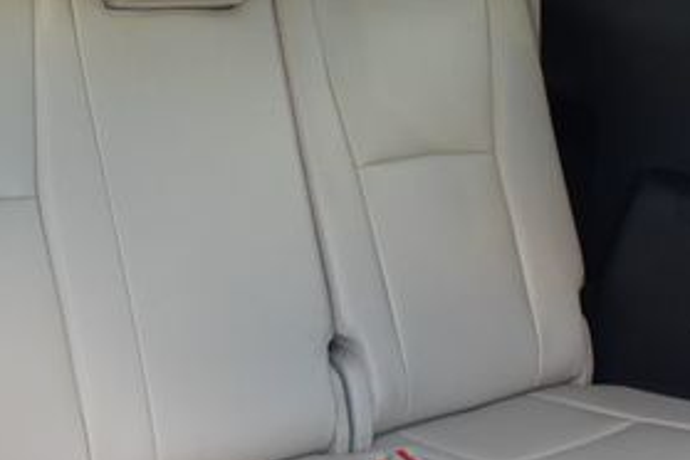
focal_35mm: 62
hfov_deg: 32.4
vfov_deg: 21.8
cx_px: 349
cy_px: 326
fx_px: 1188
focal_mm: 18
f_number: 6.3
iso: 1400
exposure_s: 1/15
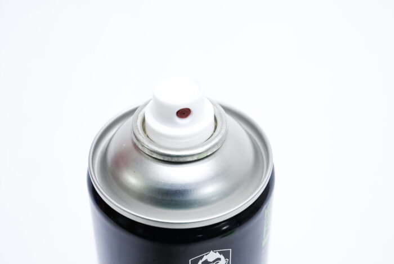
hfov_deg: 28.8
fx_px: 767
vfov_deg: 19.5
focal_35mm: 70
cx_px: 197
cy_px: 132
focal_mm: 70
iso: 3200
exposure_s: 1/250
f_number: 8
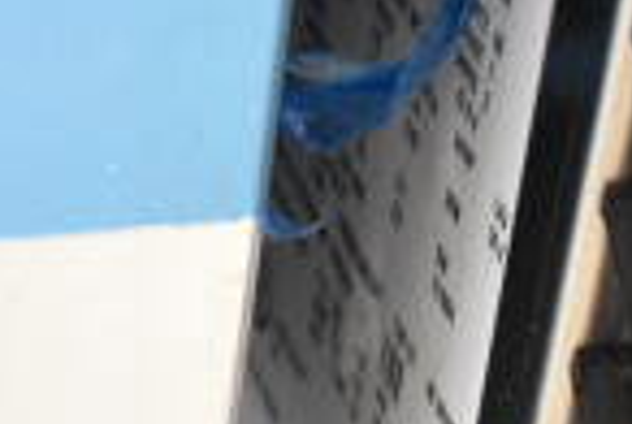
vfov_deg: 6.9
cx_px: -623
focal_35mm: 200
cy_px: 456
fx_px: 3518
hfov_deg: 9.6
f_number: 4.5
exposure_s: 1/50
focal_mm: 32
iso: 2500
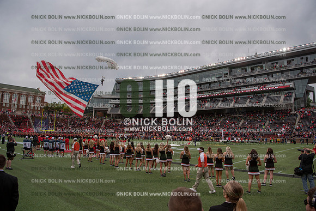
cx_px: 158
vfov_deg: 53.2
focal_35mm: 24
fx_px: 211
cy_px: 106
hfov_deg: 73.7
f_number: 5
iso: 250
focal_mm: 24
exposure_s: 1/2000
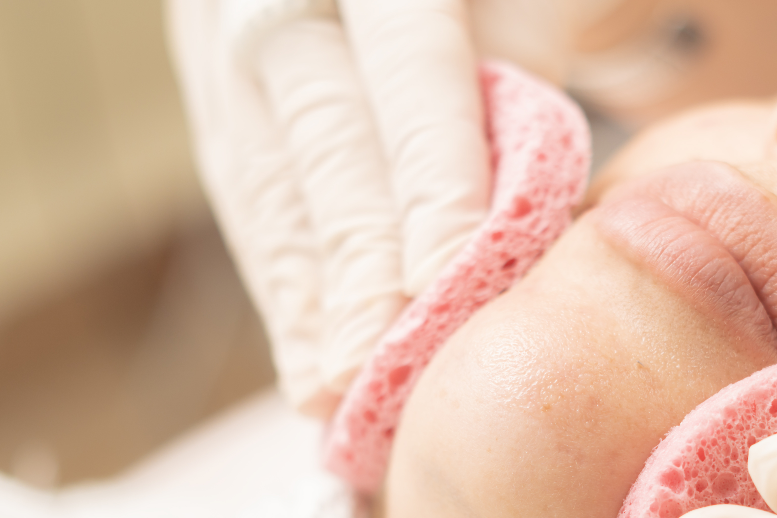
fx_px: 3151
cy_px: 457
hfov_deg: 14.0
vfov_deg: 9.4
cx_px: 621
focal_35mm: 146
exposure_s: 1/200
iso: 100
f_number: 2.5
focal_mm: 50
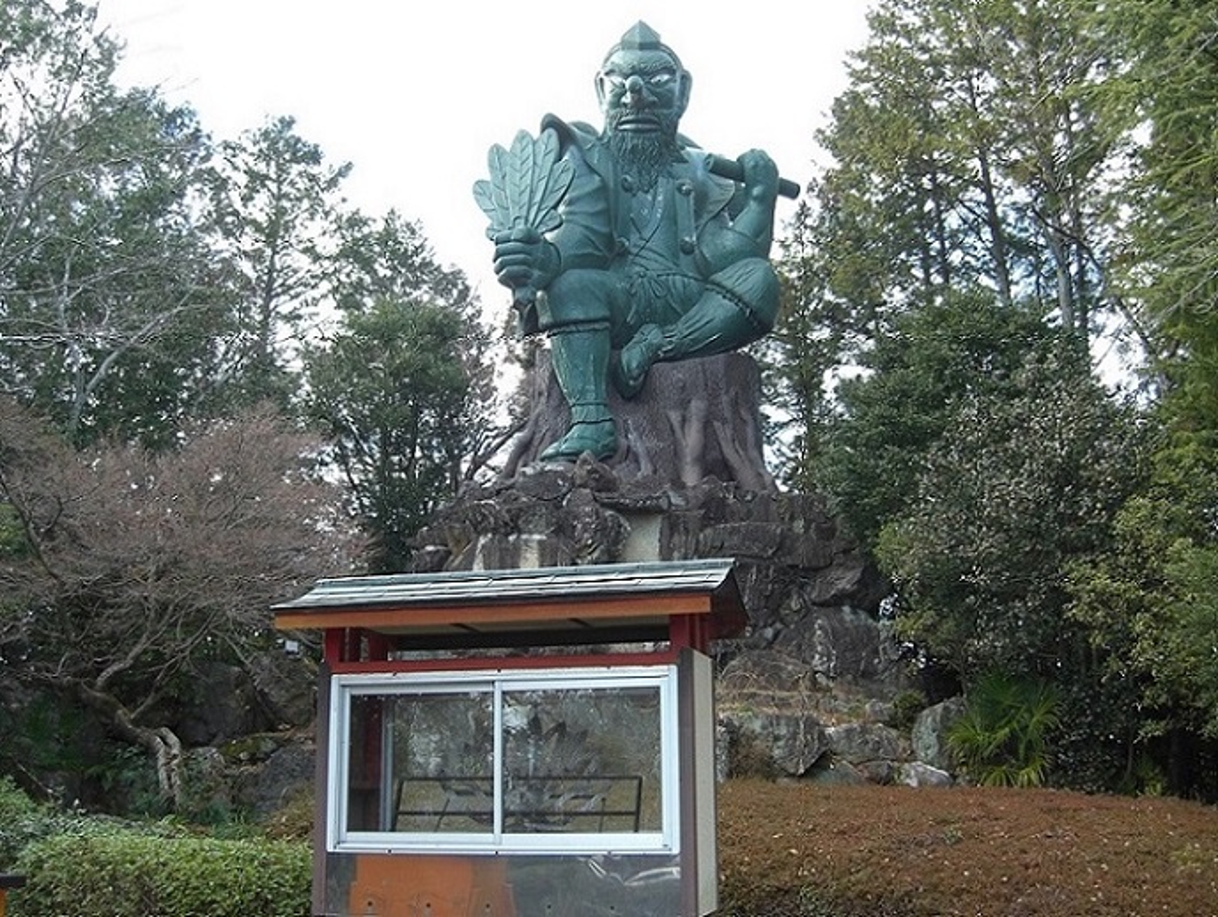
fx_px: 1339
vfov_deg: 37.8
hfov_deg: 48.9
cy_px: 458
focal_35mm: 38
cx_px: 609
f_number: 2.8
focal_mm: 7.9
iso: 80
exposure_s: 1/100
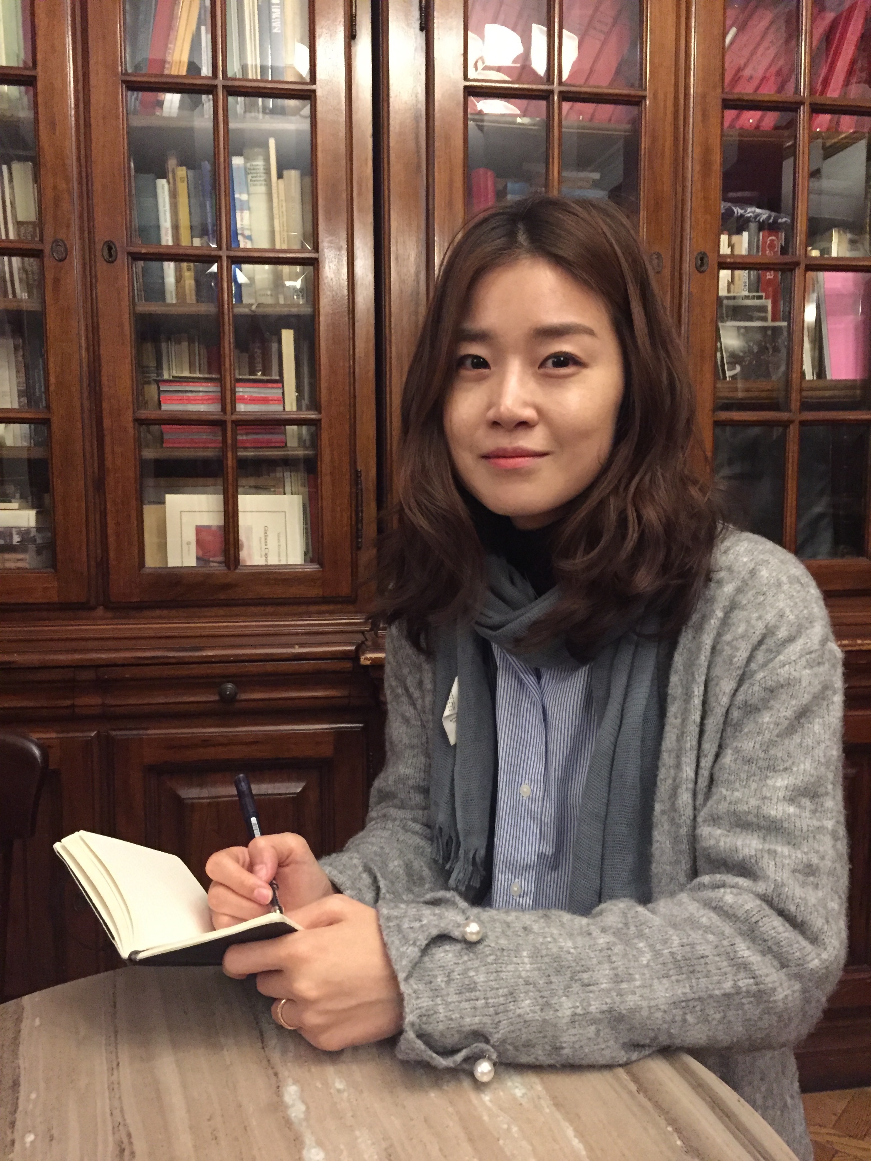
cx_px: 436
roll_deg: +0.1
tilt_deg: -5.1
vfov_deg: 61.7
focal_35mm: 29
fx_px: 973
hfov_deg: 48.2
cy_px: 580
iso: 500
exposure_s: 1/17
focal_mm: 4.15
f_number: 2.2
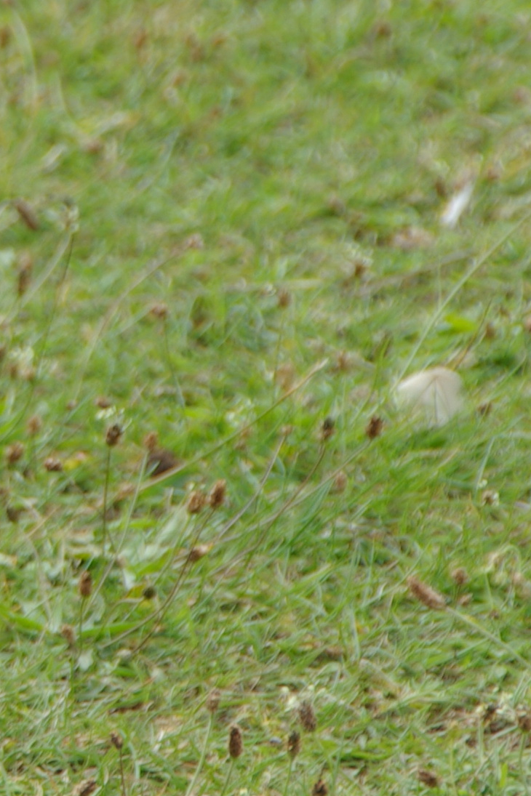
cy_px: 331
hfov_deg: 1.8
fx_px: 16769
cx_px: -355
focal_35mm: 758
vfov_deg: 2.7
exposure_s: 1/180
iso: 100
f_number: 5.6
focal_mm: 142.5
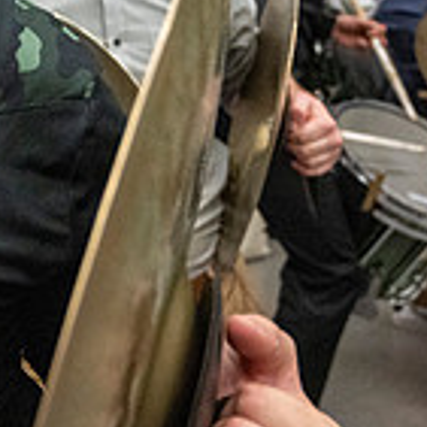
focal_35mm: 84
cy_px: -117
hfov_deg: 17.7
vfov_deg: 19.2
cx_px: -279
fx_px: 1172
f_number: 4
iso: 10000
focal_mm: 24
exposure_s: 1/500
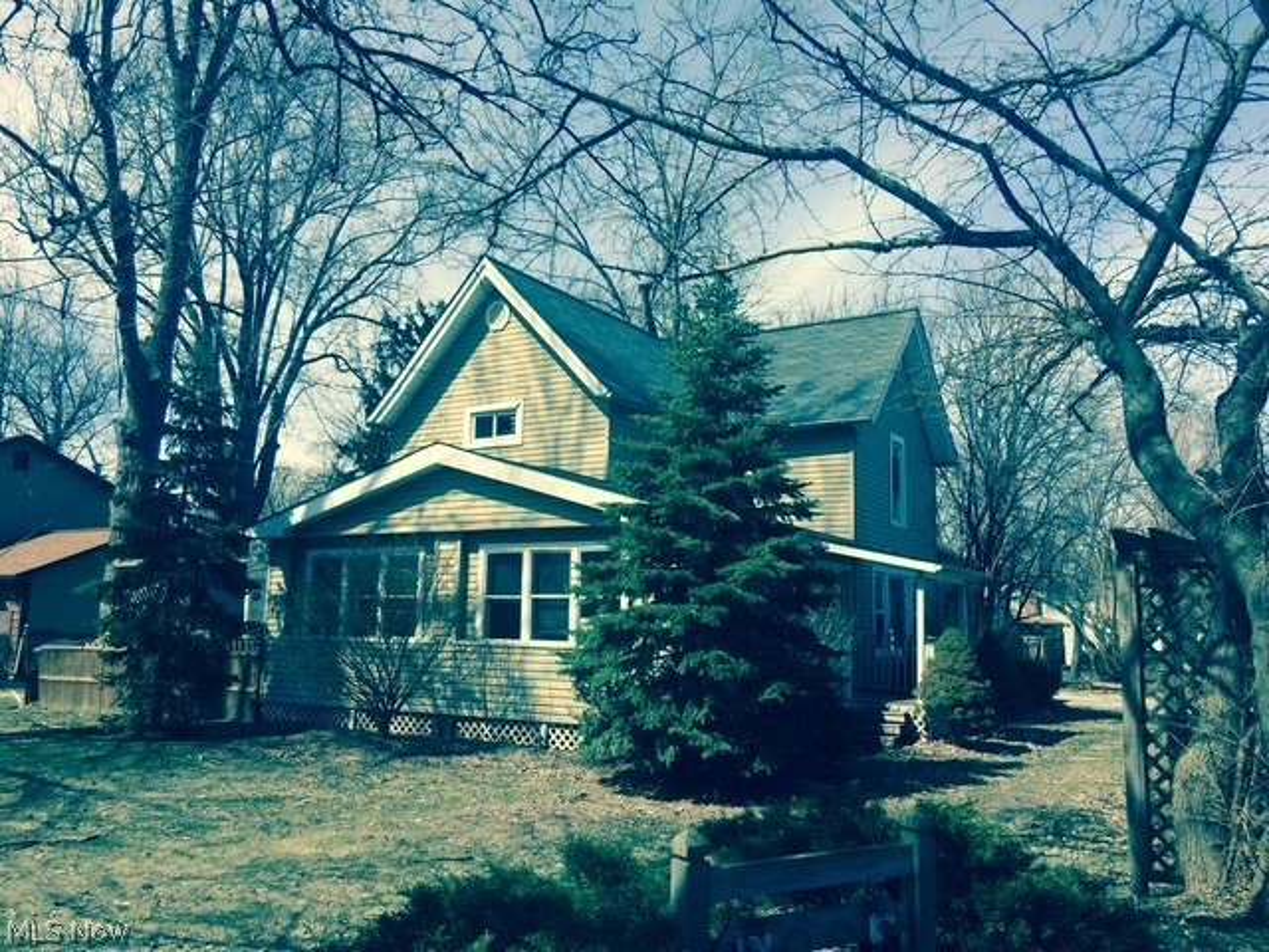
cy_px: 476
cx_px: 634
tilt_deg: +8.1
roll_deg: +0.3
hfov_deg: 61.7
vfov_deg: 48.2
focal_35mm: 29
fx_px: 1063
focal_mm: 4.15
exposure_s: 1/1866
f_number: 2.2
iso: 32
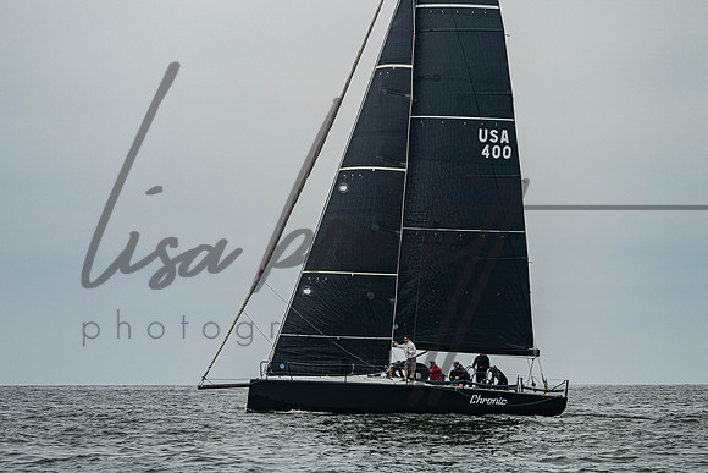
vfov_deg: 8.3
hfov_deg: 12.5
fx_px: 3236
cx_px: 382
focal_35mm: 165
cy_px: 160
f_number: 5.6
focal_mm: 120
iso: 250
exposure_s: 1/3200
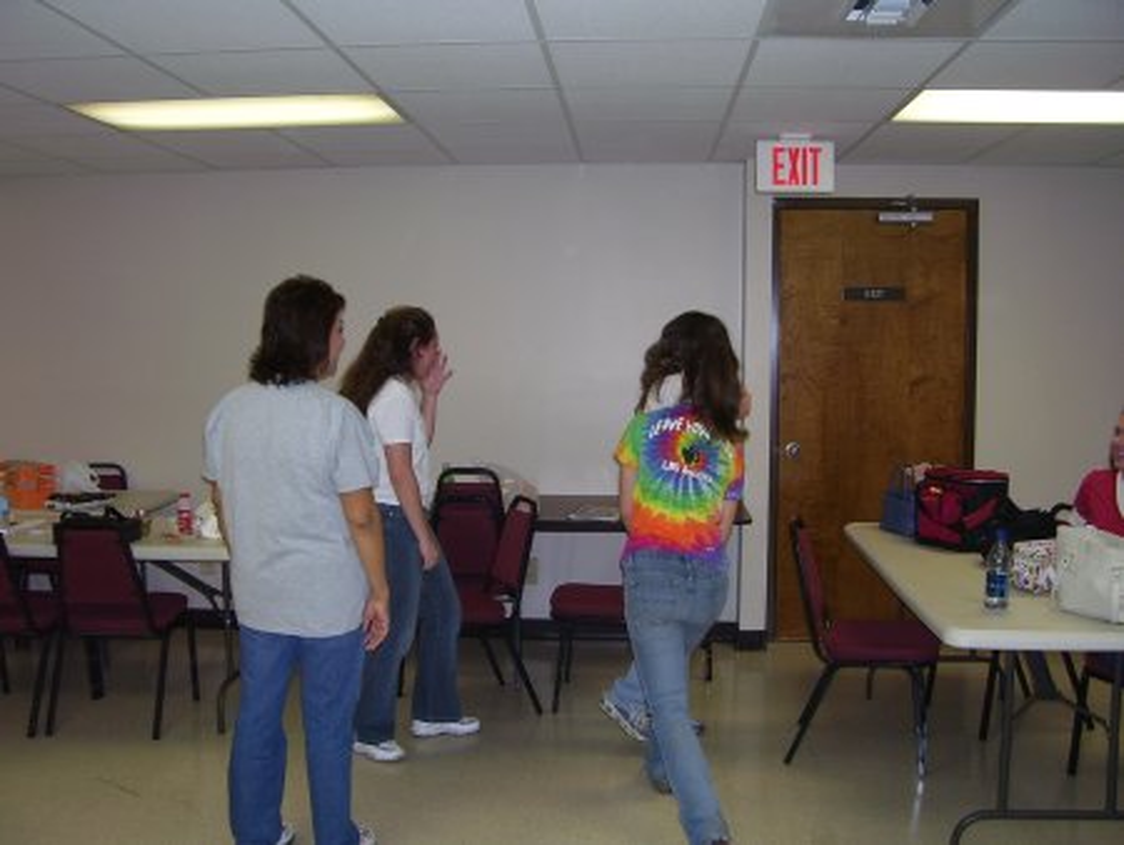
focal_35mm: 34
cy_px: 422
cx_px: 562
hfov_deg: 53.9
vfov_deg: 41.8
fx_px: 1105
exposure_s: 1/60
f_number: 2.7
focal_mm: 5.6
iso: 80
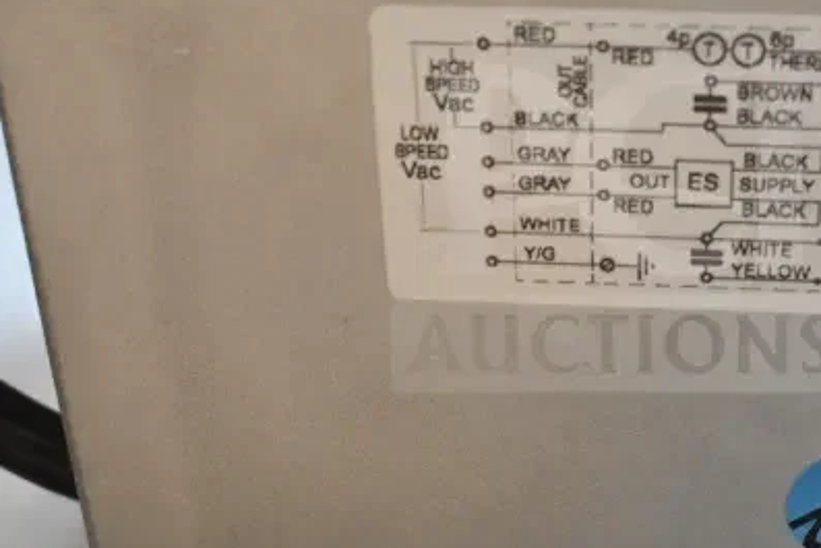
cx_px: 622
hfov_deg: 29.7
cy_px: 229
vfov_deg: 20.4
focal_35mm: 67
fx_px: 1523
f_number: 6.3
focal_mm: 29
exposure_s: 1/160
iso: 6400
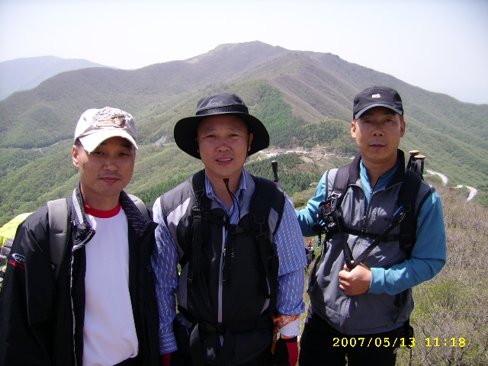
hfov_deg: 52.6
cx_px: 244
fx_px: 493
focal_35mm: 35
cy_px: 183
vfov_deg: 40.7
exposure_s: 1/594
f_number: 2.8
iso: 50
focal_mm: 5.95
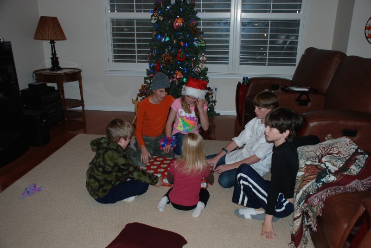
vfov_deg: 40.0
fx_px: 340
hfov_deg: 57.2
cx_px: 186
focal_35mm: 33
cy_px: 124
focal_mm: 22
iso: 200
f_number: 3.8
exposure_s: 1/60
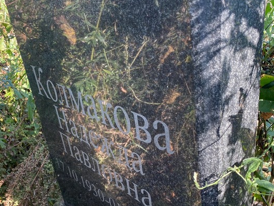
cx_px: 115
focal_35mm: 40
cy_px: 151
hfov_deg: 46.6
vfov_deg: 35.3
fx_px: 317
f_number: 1.8
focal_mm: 4.25
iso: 32
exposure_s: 1/135
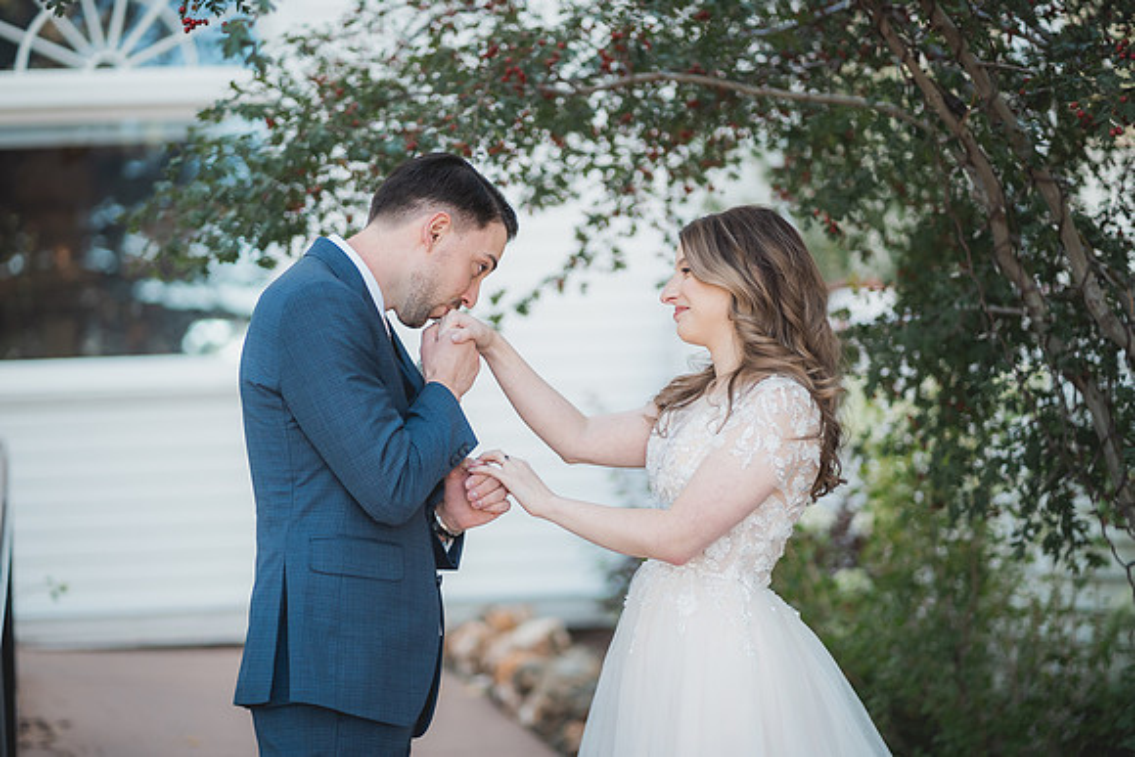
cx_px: 568
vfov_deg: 15.2
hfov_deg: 22.7
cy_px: 378
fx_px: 2829
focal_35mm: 90
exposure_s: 1/1000
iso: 1000
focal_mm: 85
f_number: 1.8
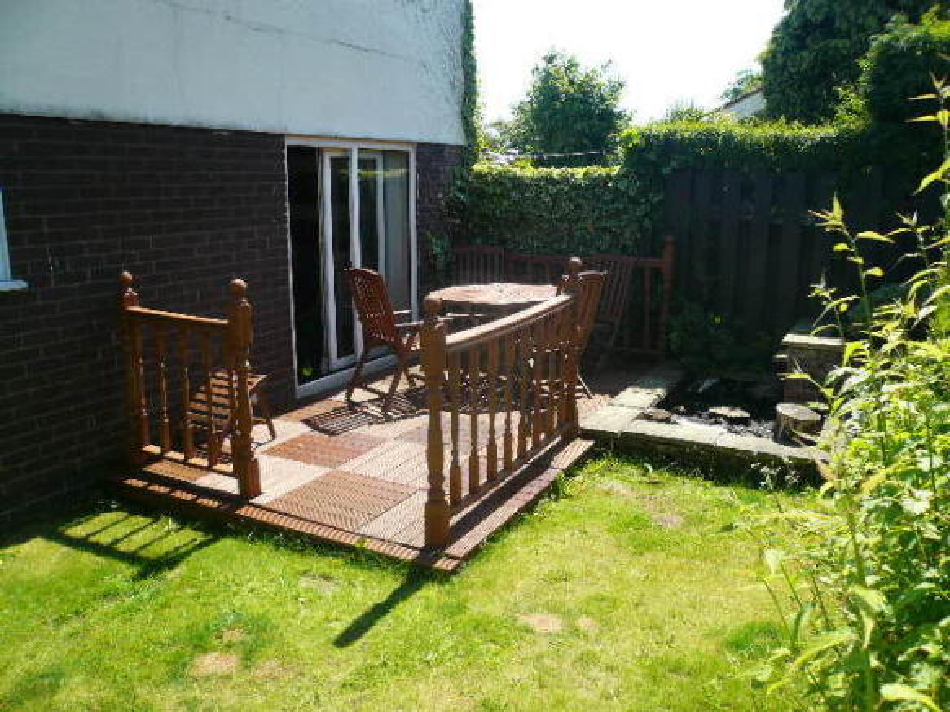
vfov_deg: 49.7
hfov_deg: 63.5
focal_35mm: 28
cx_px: 475
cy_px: 356
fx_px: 768
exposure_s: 1/640
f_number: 2.8
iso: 100
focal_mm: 4.6
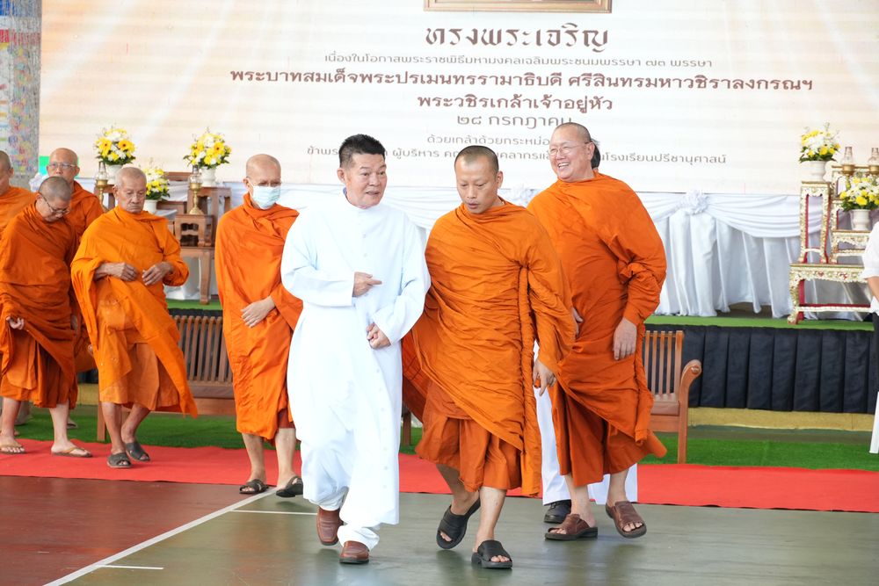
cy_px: 293
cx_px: 440
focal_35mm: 105
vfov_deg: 13.0
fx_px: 2564
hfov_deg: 19.5
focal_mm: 70
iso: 1250
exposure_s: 1/125
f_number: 5.6
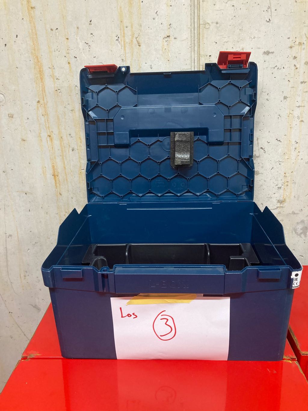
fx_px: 332
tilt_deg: -18.9
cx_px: 154
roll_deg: +2.1
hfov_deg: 49.7
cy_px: 206
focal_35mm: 28
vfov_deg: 63.5
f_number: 1.8
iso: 160
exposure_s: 1/50
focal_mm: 3.99
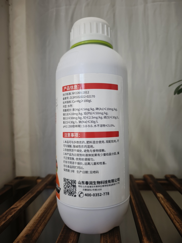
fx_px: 161
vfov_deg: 73.9
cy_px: 122
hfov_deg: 58.9
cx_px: 91
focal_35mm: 23
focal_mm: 5.5
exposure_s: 1/100
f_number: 1.75
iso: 76
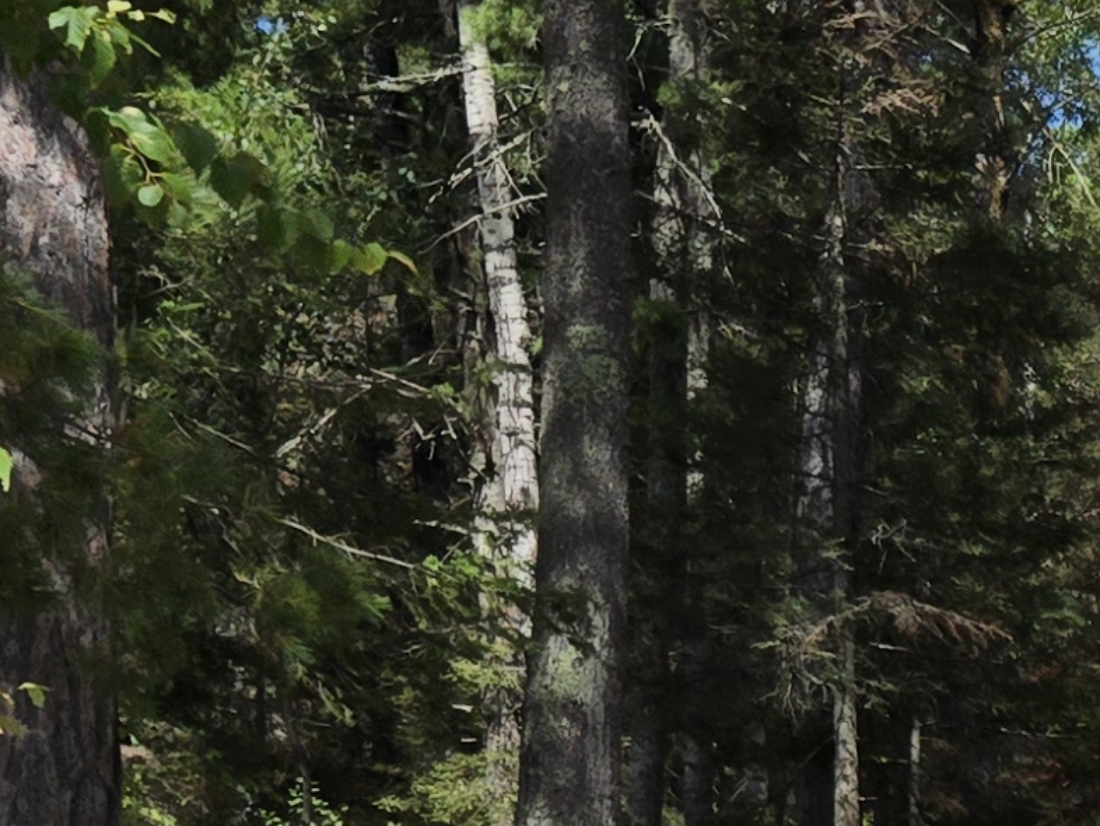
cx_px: 1693
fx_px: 3719
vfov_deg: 11.9
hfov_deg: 15.4
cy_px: 1351
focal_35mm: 117
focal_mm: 5.4
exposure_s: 1/1307
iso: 25
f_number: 1.8
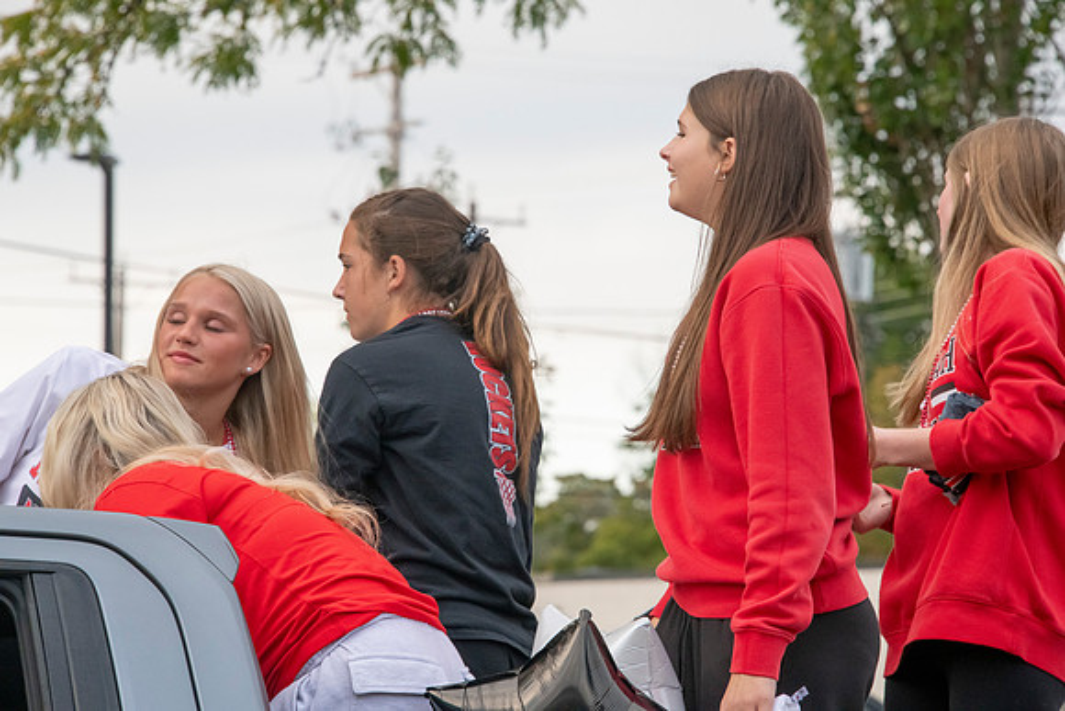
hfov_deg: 8.9
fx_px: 6805
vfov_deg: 6.0
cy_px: 356
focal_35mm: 230
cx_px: 532
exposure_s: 1/800
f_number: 11
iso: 3200
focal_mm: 230
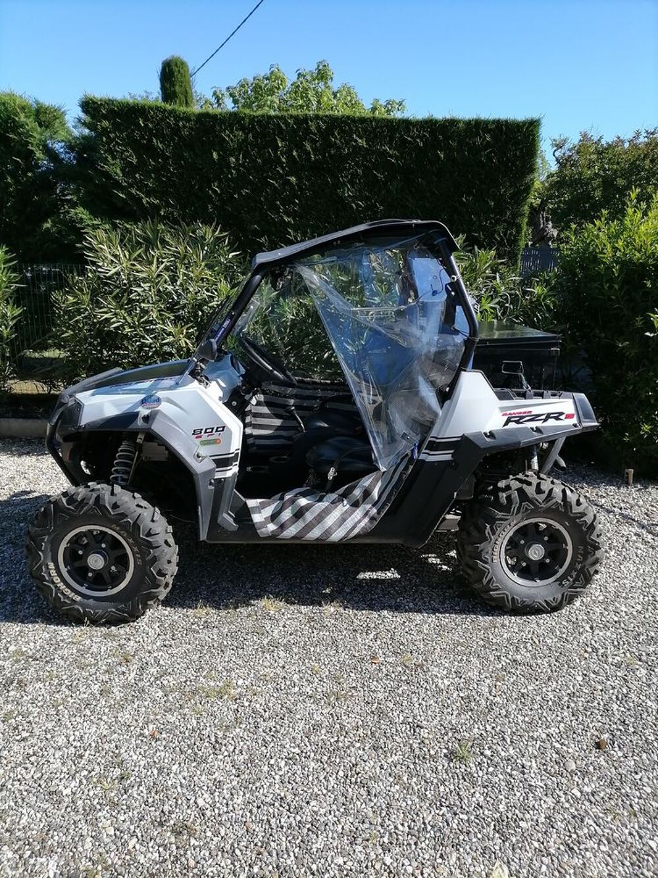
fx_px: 684
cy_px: 439
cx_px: 329
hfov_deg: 51.4
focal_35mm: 27
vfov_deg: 65.3
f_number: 1.8
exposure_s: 1/947
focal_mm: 5.4
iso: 50
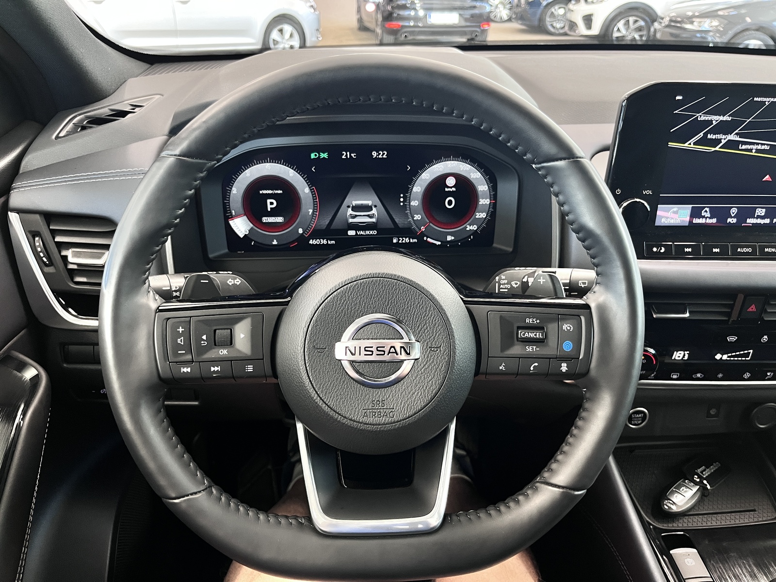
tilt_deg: -30.2
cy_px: 291
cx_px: 388
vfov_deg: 53.1
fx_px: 583
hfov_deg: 67.3
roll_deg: -0.5
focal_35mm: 26
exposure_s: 1/50
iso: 250
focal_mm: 5.1
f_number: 1.6
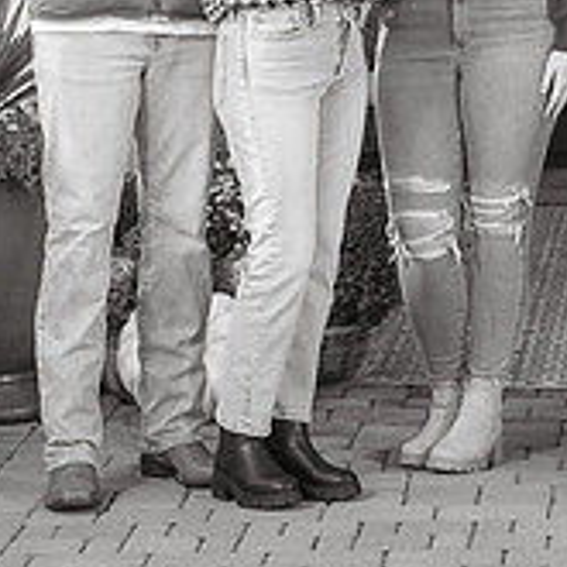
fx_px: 4336
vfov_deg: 7.4
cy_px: -33
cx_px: 529
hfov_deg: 7.5
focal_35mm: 234
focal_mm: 70
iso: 400
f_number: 7.1
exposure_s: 1/250
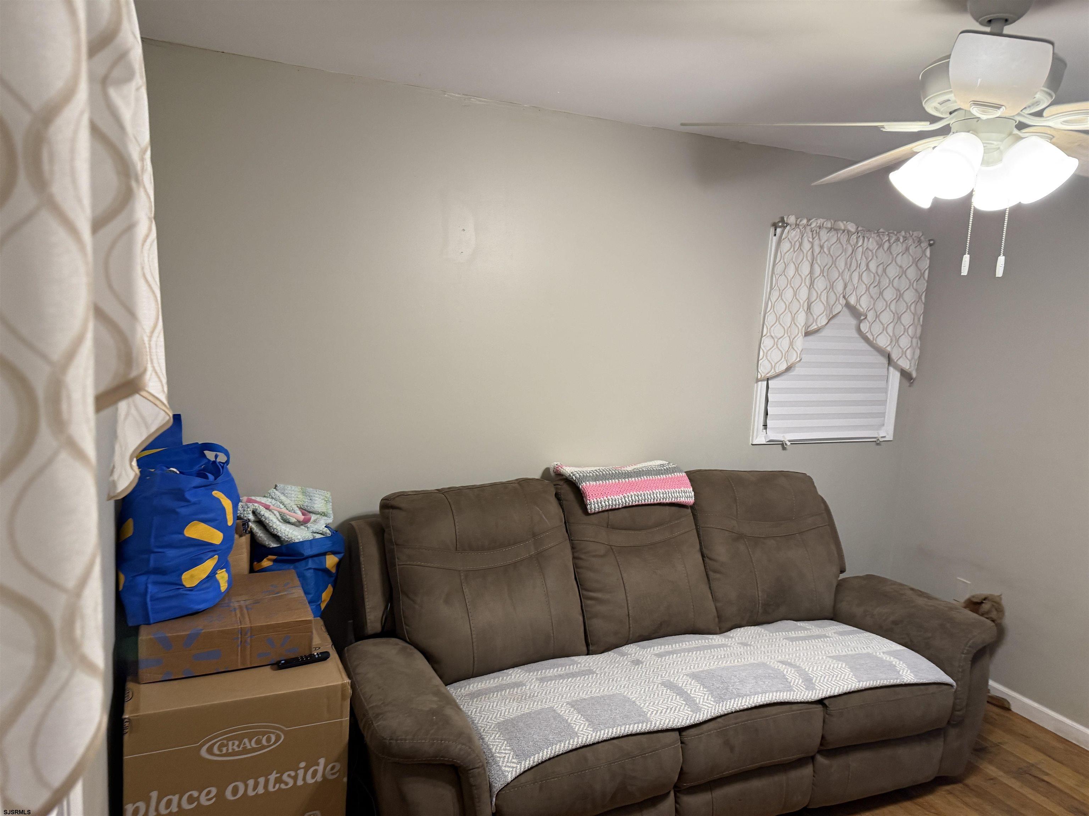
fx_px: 755
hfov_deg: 71.6
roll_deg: -3.5
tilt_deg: -6.7
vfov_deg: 56.8
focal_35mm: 24
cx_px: 544
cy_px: 408
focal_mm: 6.76
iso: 250
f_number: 1.78
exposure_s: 1/60
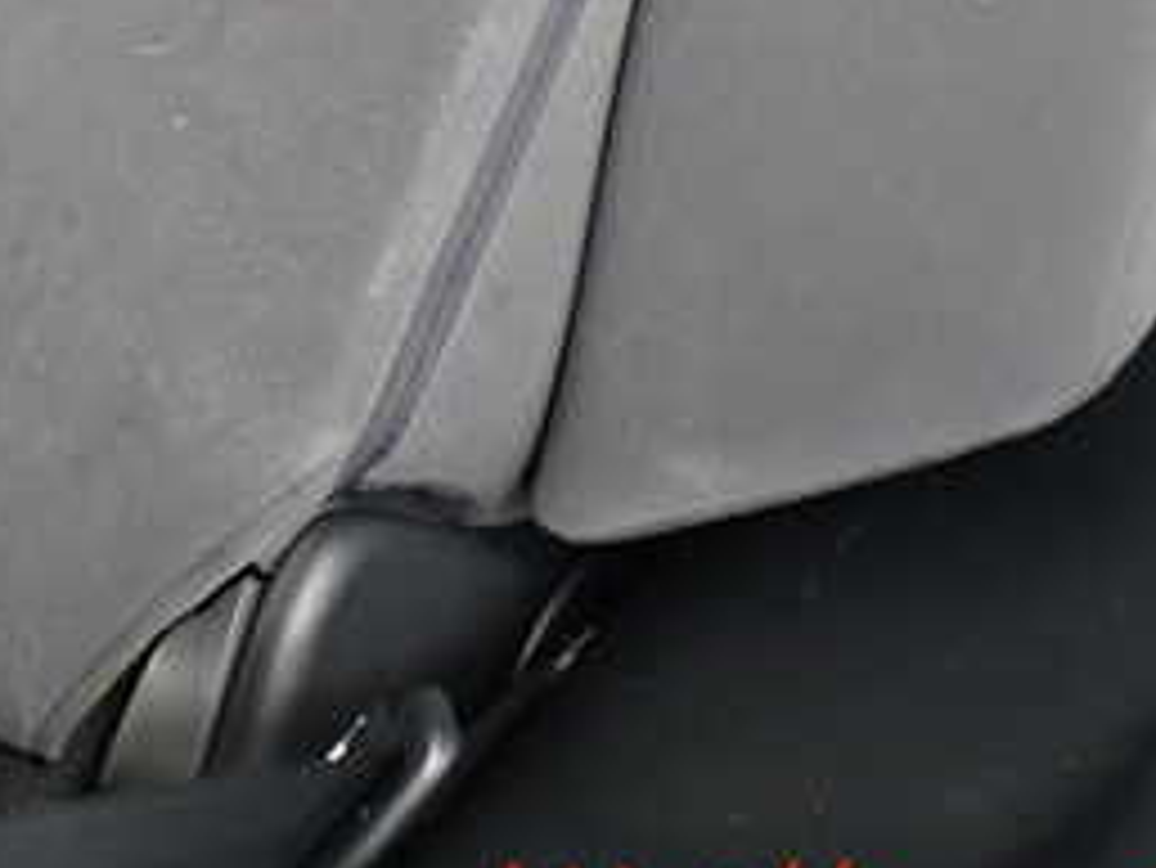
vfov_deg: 20.2
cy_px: -45
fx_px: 2339
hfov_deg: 27.0
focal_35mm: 70
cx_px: 171
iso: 250
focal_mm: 5.4
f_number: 2.3
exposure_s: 1/30
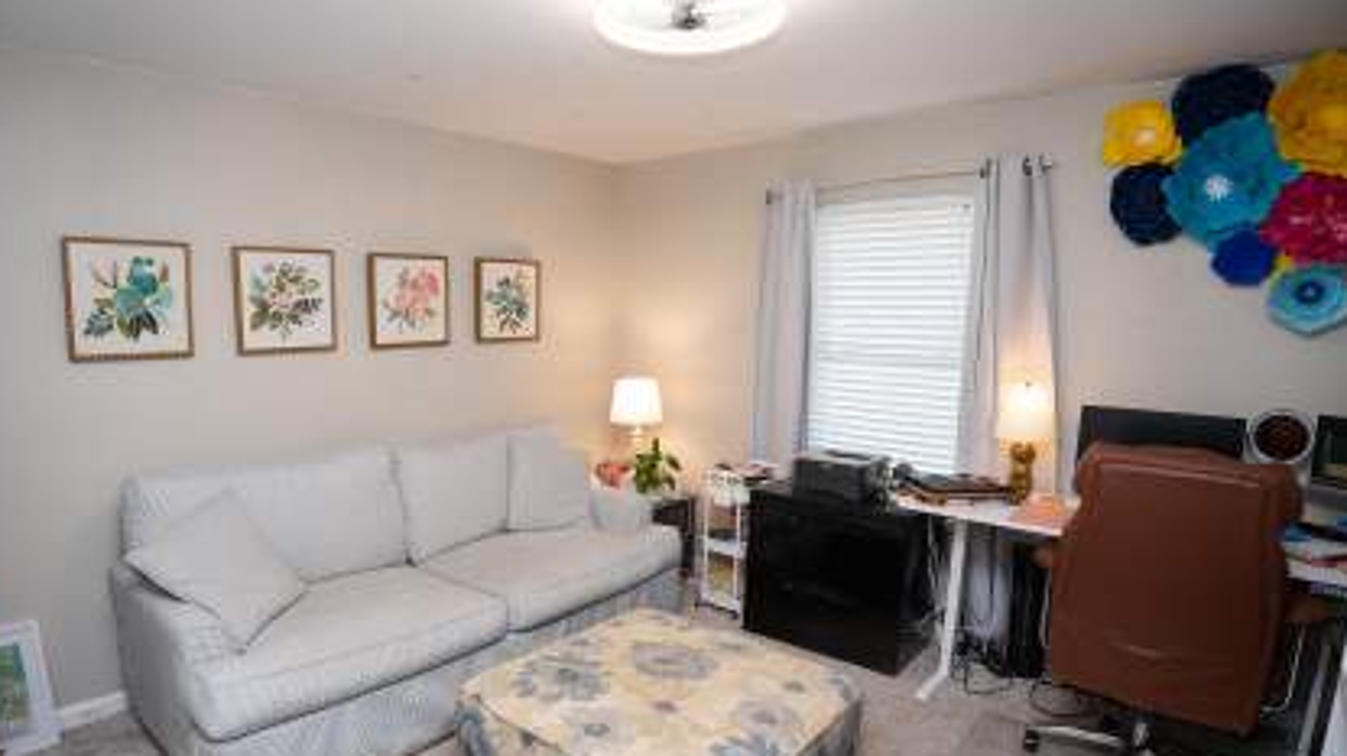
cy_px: 435
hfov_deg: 86.2
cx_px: 584
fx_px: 714
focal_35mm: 20
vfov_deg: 55.6
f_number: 4
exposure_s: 1/160
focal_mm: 16.5
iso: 400
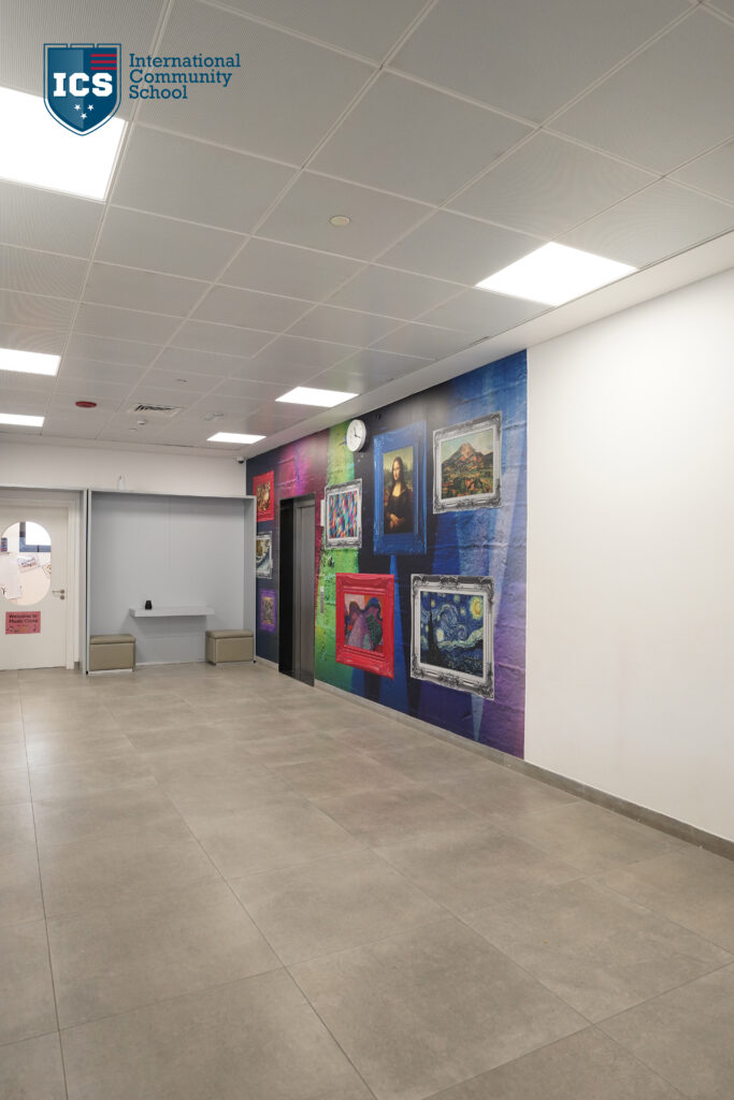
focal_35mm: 22
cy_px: 550
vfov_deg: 78.6
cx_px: 367
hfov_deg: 57.2
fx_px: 673
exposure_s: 1/160
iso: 640
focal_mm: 14.7
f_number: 2.8
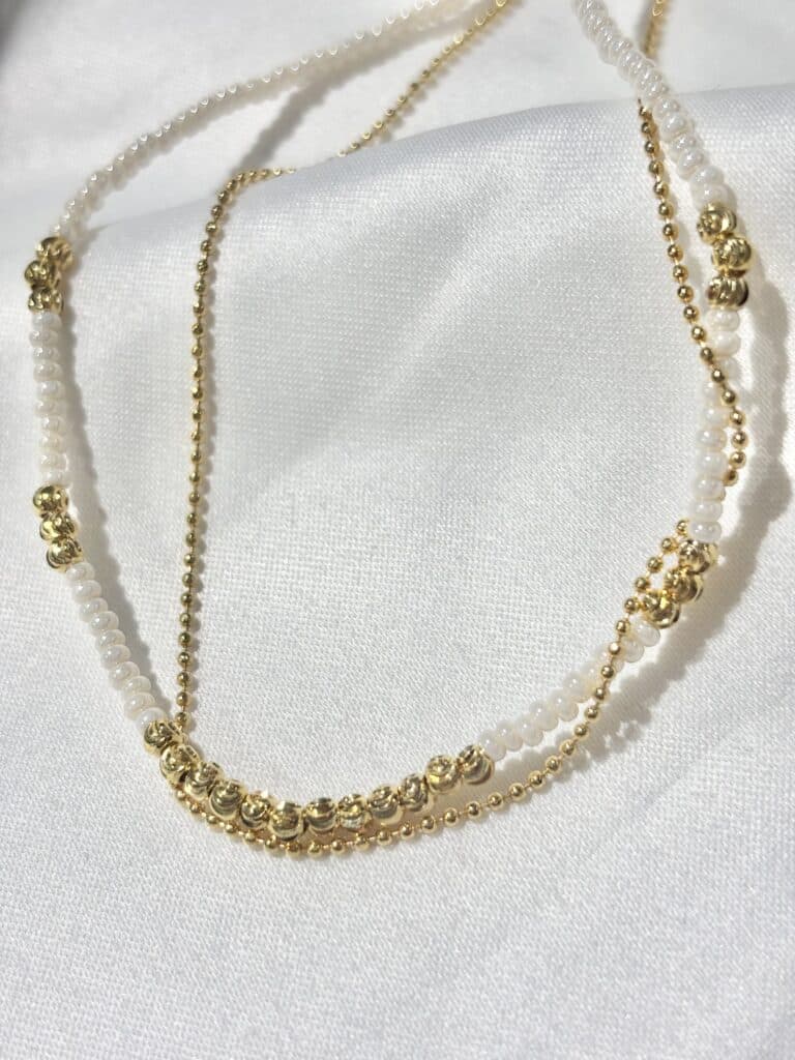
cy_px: 530
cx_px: 398
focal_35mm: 52
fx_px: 1592
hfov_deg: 28.0
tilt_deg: -51.4
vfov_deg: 36.8
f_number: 1.6
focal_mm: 5.96
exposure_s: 1/397
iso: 32
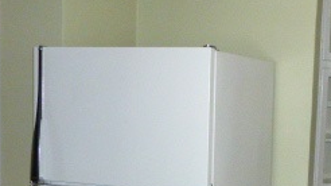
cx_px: 260
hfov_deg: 30.3
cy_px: 159
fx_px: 596
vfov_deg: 17.5
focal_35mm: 68
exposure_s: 1/60
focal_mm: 4.3
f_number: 3.3
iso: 800
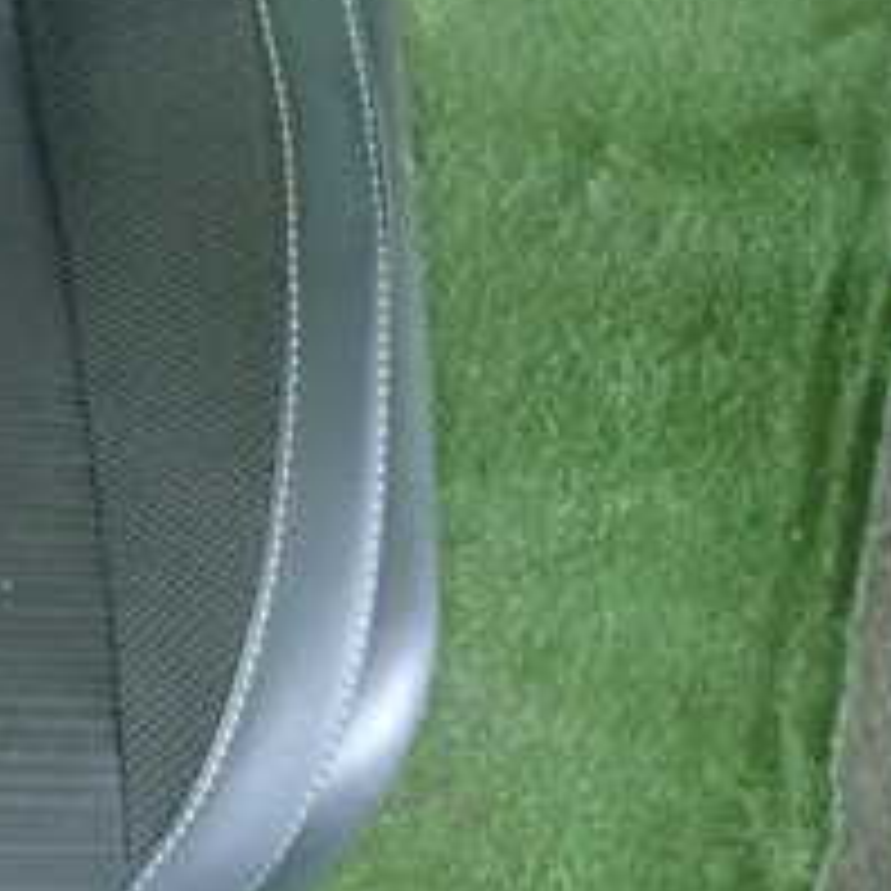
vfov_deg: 25.5
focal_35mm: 67
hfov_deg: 21.7
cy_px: 256
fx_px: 1951
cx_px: -432
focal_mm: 4.5
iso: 640
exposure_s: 1/30
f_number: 2
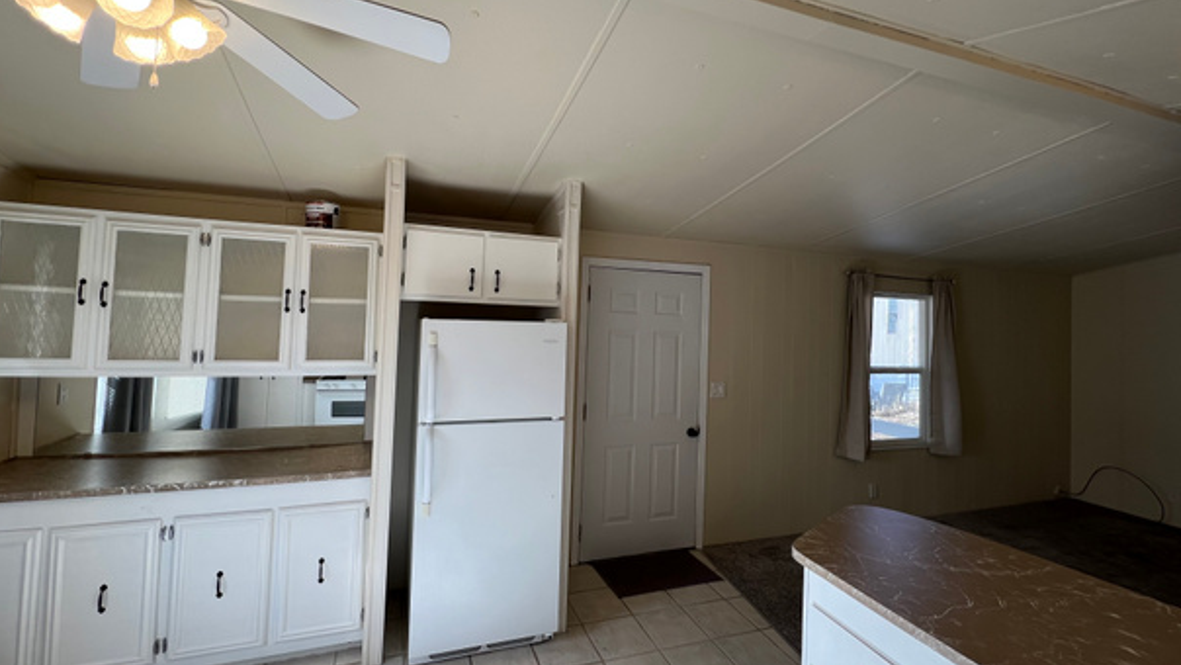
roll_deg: -2.5
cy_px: 303
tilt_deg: +1.8
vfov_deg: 70.4
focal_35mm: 15
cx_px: 571
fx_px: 470
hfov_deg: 102.9
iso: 32
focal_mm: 1.57
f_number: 1.8
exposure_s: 1/133
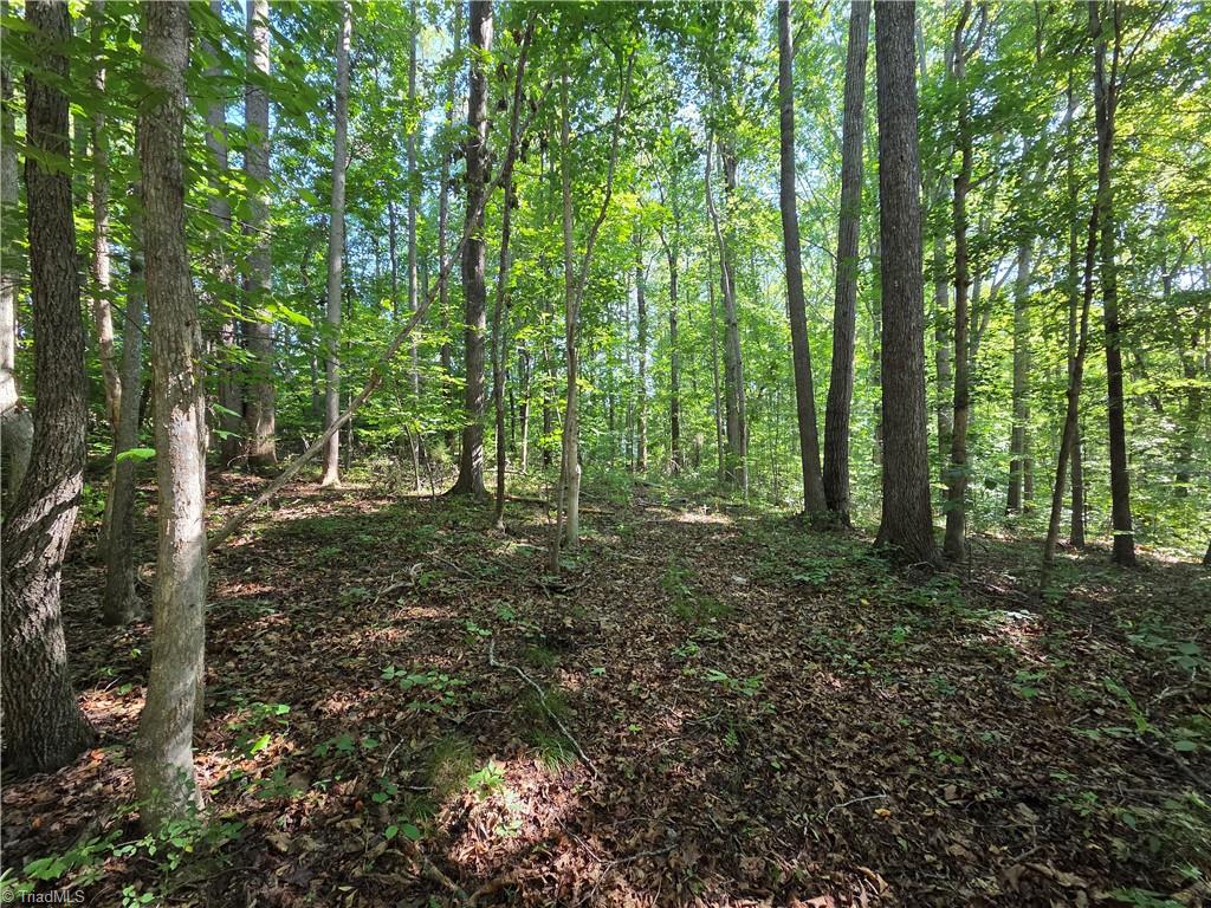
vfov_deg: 89.9
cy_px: 454
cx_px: 606
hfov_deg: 106.2
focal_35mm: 13
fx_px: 455
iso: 125
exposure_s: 1/120
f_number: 2.2
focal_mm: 2.2
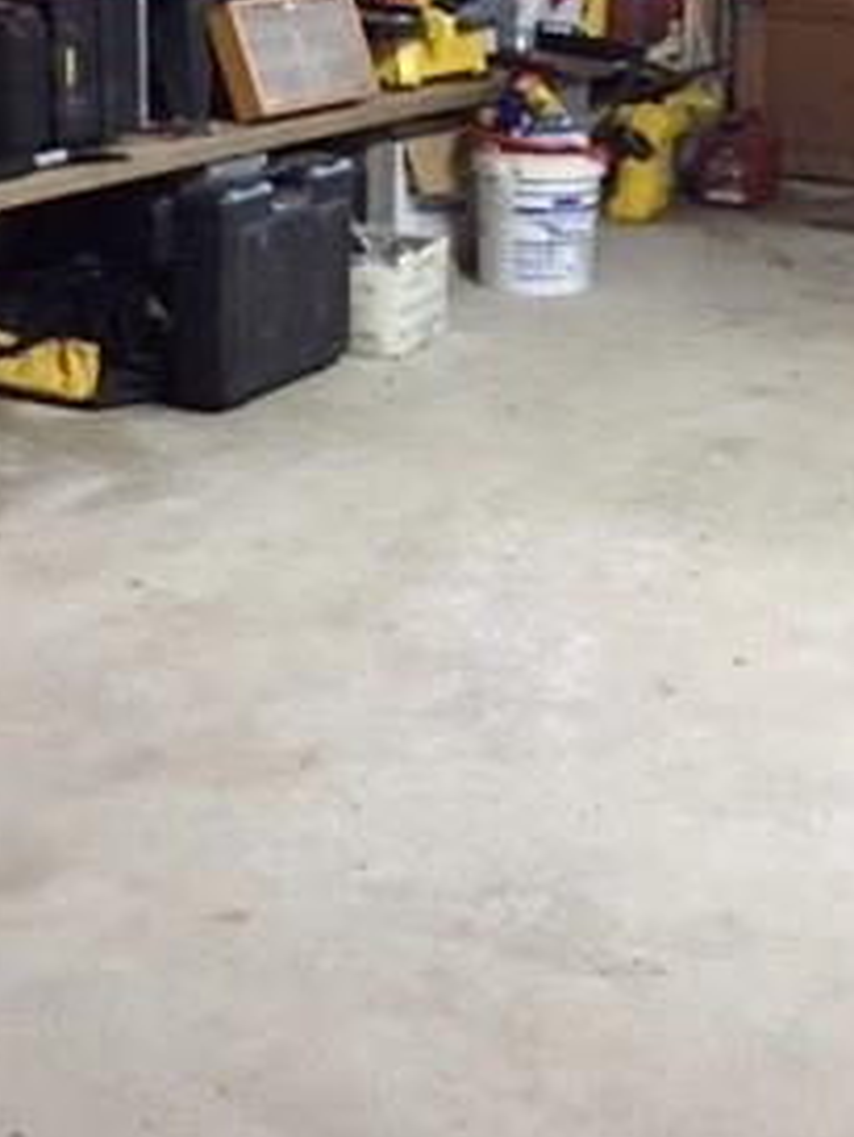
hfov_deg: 21.6
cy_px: 404
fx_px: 2235
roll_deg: -1.5
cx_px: 567
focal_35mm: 68
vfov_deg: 28.4
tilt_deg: -17.3
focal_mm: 4.15
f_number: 2.2
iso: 250
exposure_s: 1/17
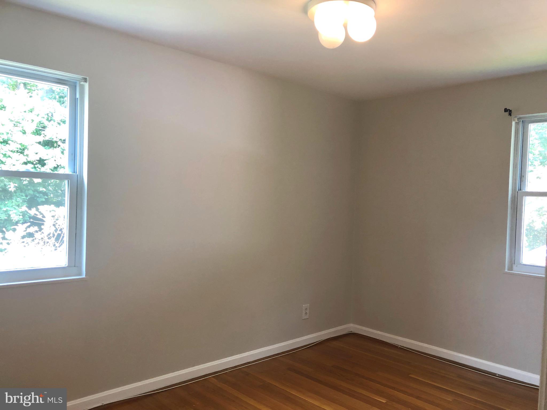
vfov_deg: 49.7
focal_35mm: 28
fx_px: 442
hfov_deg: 63.4
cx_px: 274
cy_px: 205
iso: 32
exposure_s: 1/30
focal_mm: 3.99
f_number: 1.8
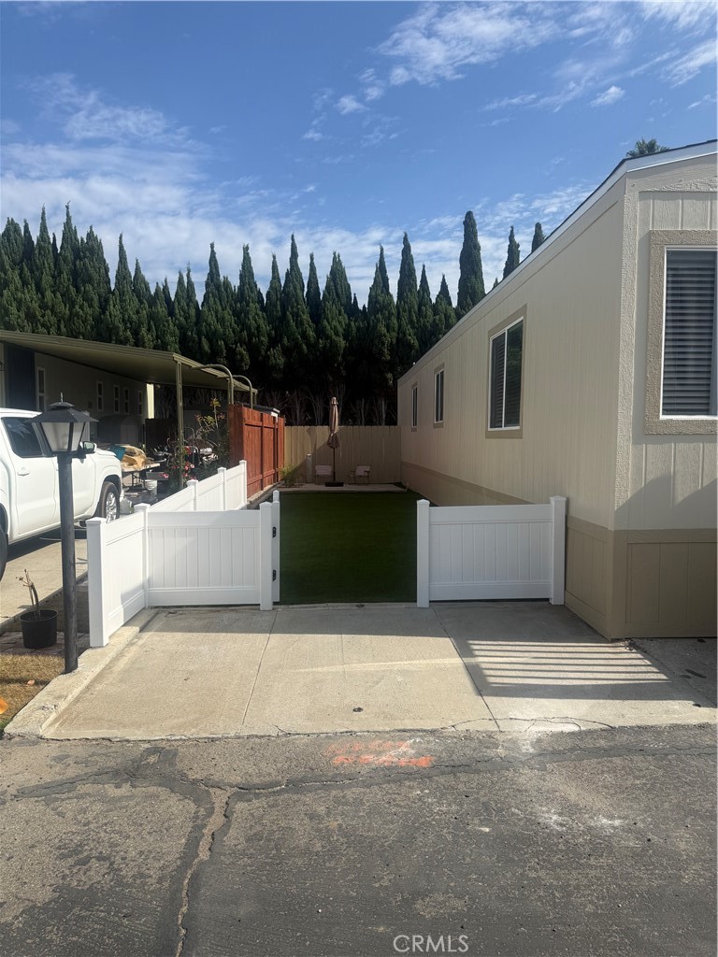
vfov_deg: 71.6
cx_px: 359
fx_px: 664
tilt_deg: -2.9
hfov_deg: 56.8
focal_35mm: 24
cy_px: 478
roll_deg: +0.6
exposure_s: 1/5714
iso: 80
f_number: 1.78
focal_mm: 6.76
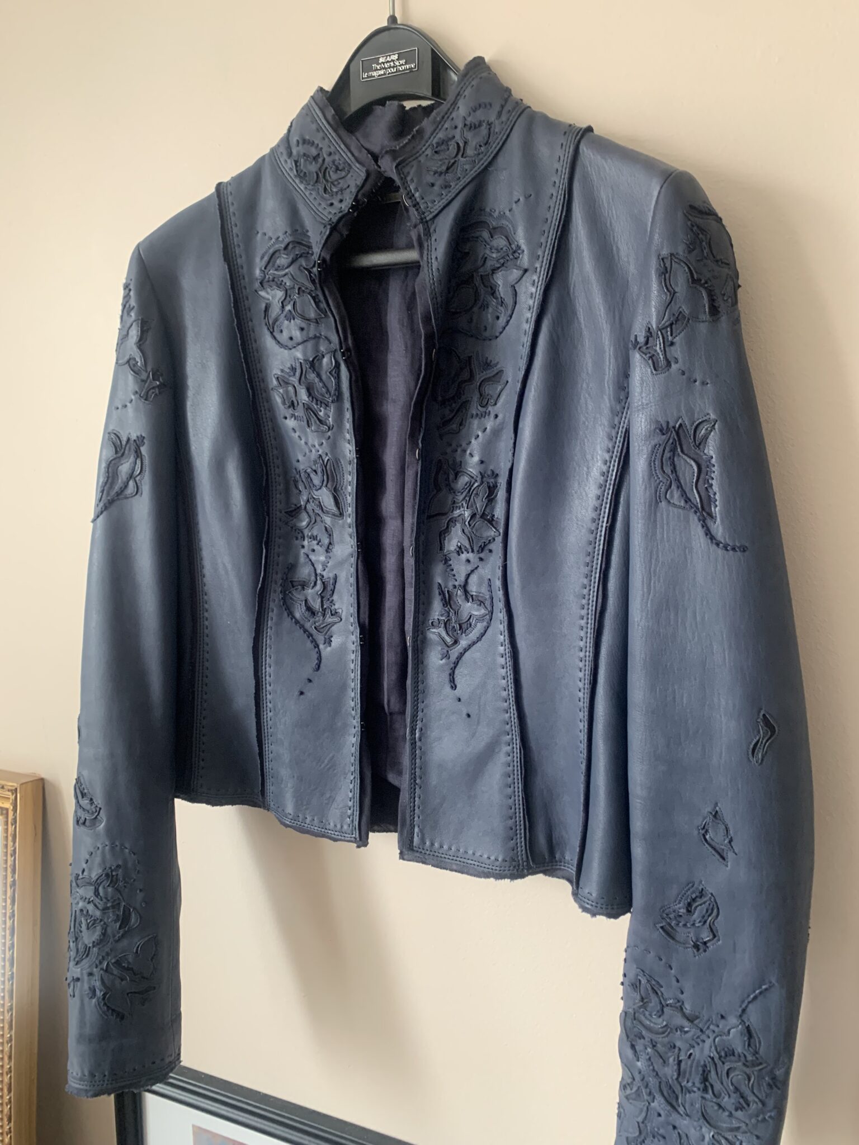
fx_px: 860
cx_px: 430
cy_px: 572
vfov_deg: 67.3
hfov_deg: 53.1
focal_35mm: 26
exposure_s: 1/60
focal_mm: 4.25
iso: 320
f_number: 1.8
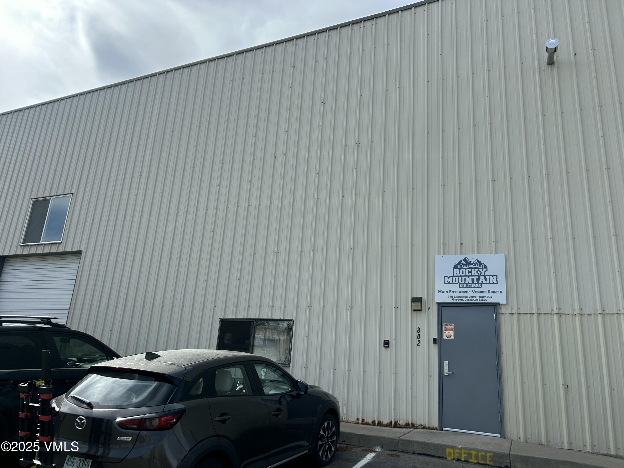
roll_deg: -1.8
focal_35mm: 26
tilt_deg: +19.3
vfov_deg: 53.1
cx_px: 312
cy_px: 234
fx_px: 469
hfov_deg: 67.3
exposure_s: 1/2994
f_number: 1.5
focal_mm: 5.7
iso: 50
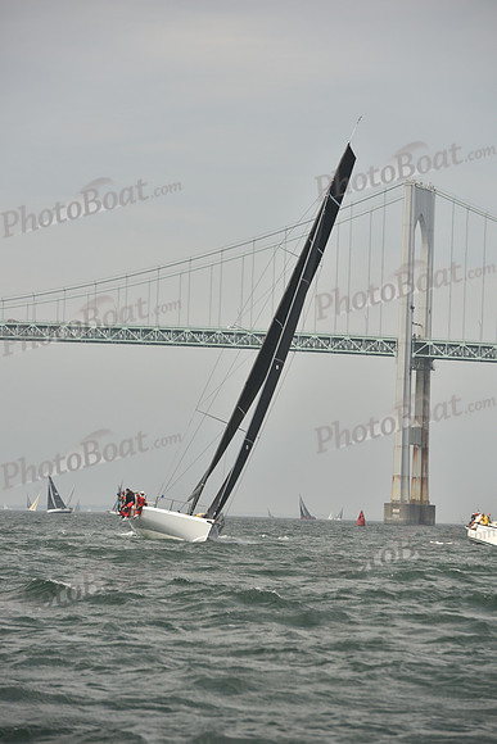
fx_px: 3208
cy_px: 372
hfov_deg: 8.9
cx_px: 248
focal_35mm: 155
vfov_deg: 13.2
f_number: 6.3
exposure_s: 1/640
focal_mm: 155
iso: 250
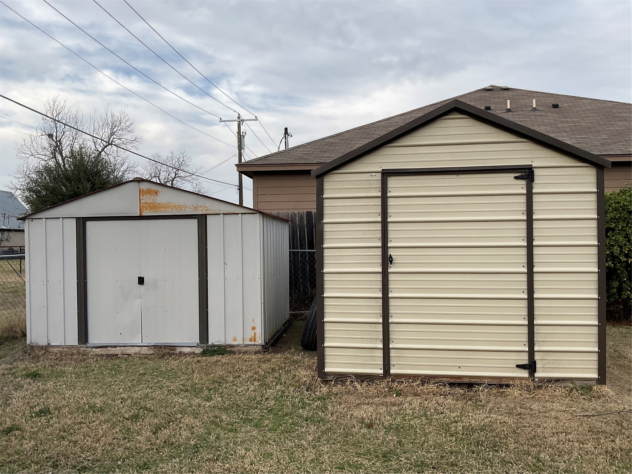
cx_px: 316
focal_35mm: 29
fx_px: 529
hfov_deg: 61.7
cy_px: 237
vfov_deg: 48.2
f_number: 1.8
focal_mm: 3
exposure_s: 1/912
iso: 16
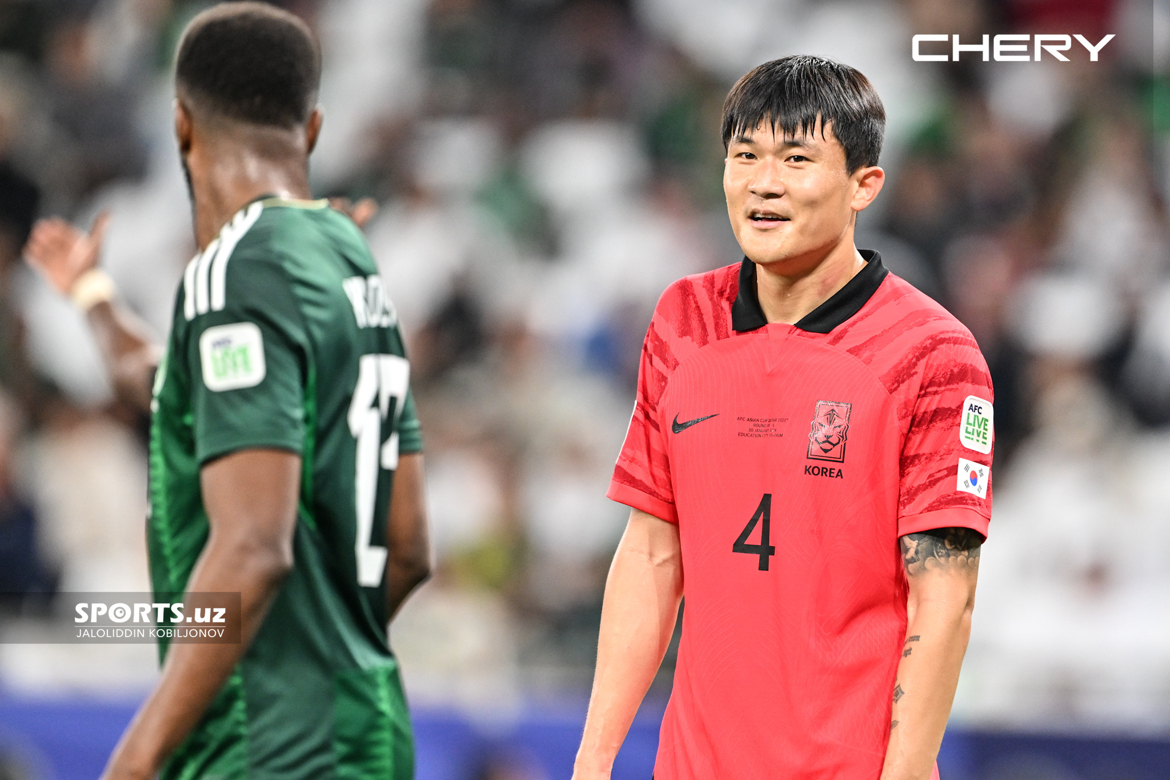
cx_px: 585
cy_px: 390
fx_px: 12998
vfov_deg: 3.4
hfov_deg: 5.2
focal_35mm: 400
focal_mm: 400
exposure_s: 1/1000
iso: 1600
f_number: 2.8
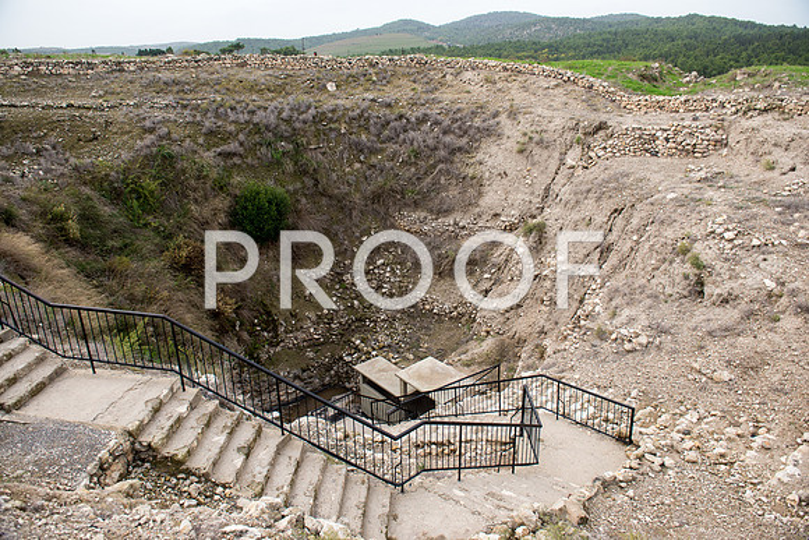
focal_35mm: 24
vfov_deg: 53.2
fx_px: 539
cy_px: 270
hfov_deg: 73.7
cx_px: 404
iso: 100
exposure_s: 1/640
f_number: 3.5
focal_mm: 24
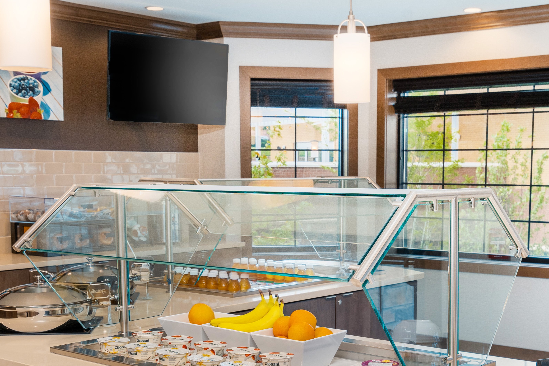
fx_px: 885
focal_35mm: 58
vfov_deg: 23.1
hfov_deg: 34.4
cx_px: 322
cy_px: 287
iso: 400
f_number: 8
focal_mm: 31
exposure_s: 1/13
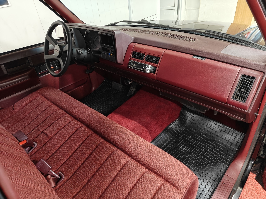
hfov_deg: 71.6
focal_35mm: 24
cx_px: 133
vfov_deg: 56.8
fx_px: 184
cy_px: 100
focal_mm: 5.59
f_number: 1.8
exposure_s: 1/39
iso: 160
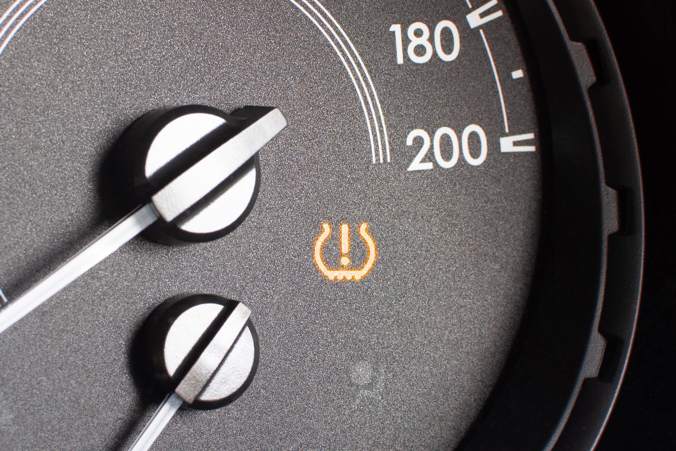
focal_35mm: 52
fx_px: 986
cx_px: 338
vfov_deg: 25.8
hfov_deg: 37.8
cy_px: 226
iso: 400
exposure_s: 1/40
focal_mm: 35
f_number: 5.6
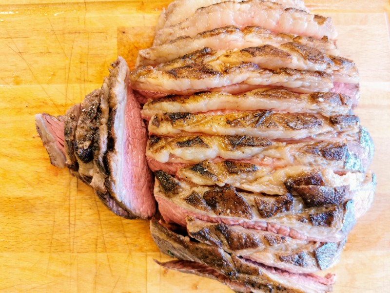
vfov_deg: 51.4
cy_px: 146
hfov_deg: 65.3
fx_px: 304
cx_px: 195
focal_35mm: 27
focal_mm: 5.56
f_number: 1.6
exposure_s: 1/100
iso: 160
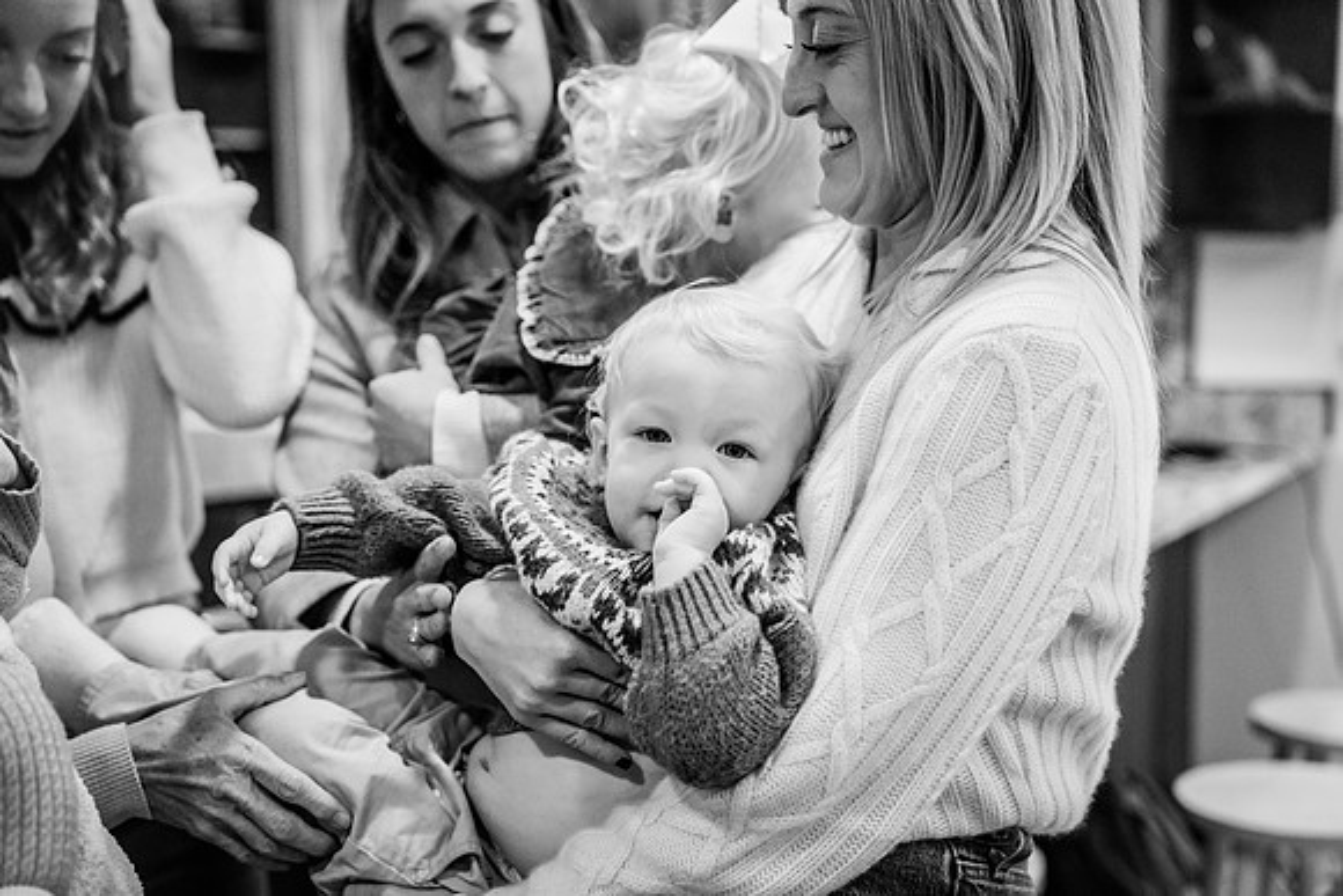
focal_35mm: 56
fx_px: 2090
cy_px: 448
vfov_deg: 24.2
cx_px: 672
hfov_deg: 35.6
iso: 2000
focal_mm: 56
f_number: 2.8
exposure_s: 1/250
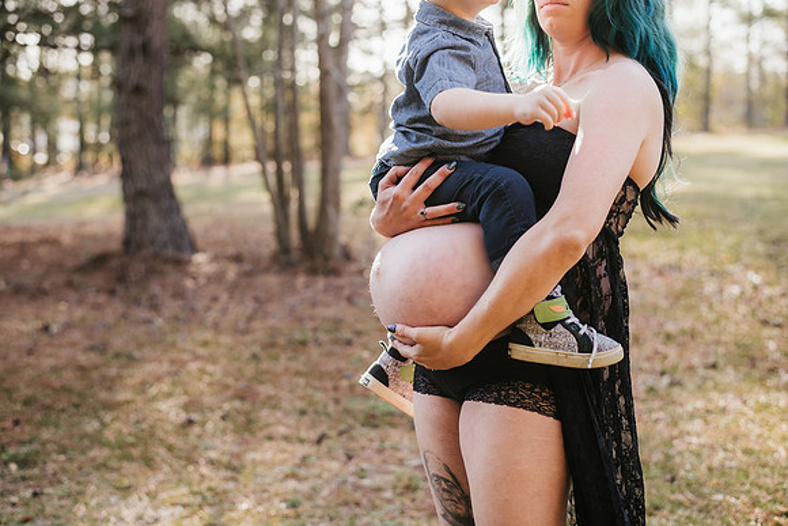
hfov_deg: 39.6
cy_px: 263
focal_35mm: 50
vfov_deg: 27.0
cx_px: 394
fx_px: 1095
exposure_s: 1/200
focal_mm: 50
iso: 100
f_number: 2.8
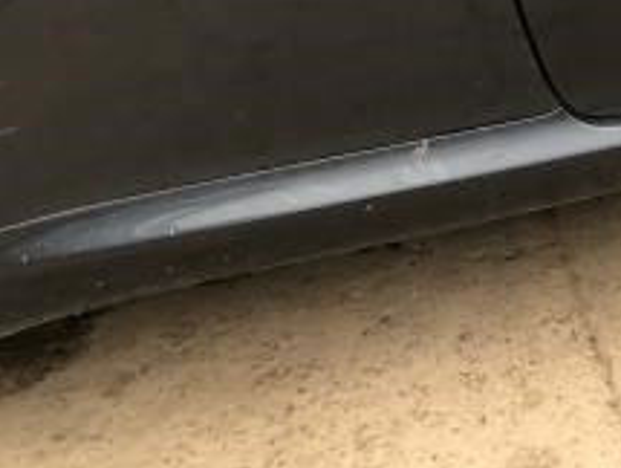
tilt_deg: -20.5
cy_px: -347
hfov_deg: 17.6
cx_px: 829
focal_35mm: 104
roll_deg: +1.9
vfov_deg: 13.0
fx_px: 1869
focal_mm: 3.99
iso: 25
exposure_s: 1/40
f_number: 1.8
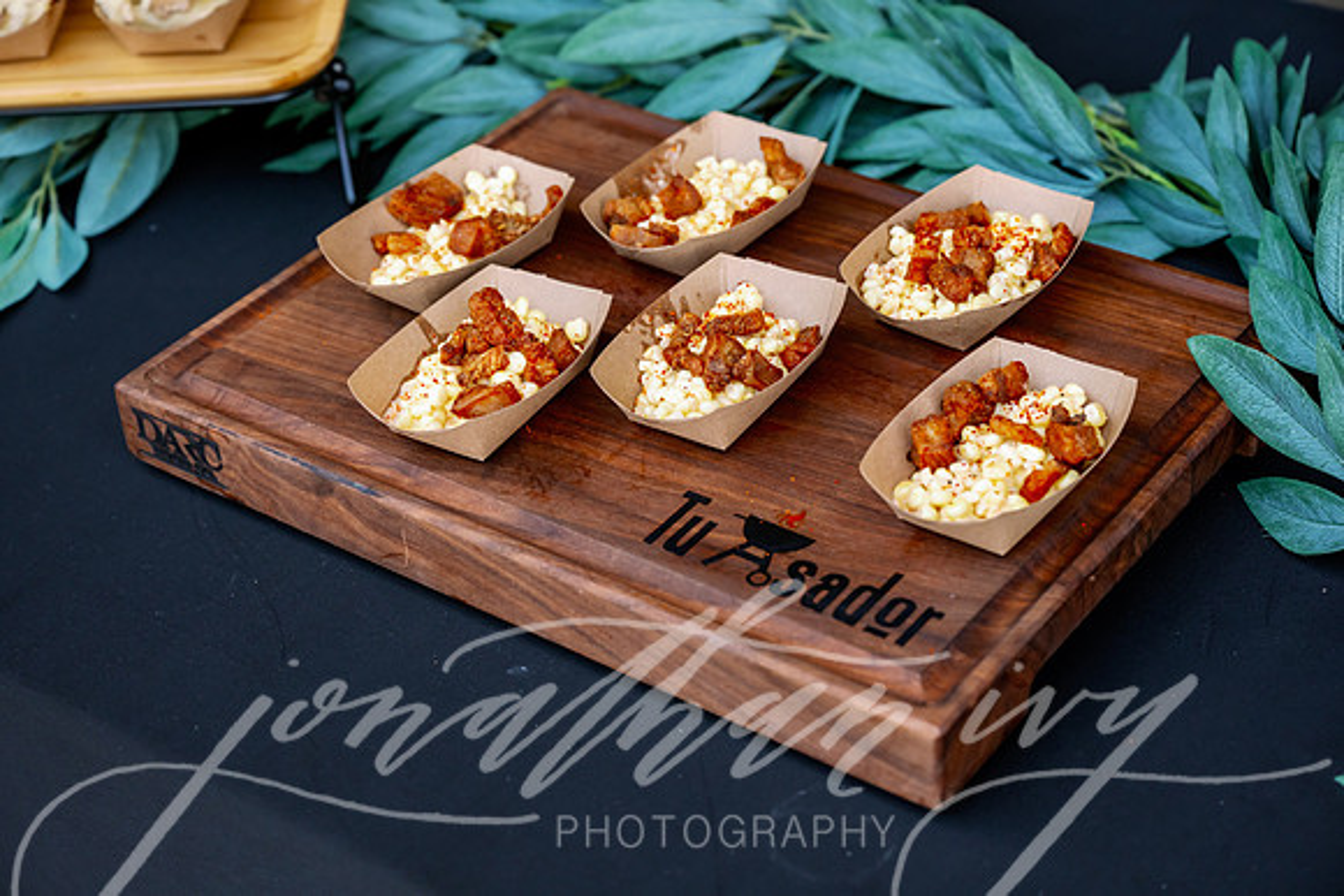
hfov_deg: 30.1
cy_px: 448
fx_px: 2502
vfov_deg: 20.3
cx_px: 672
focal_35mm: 67
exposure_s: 1/500
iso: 1250
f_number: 4.5
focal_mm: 67
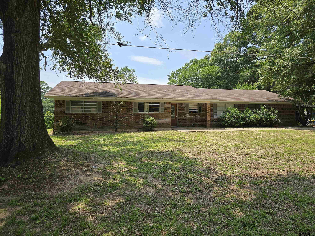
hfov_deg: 73.9
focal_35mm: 23
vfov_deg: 58.9
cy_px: 118
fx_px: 209
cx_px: 158
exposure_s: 1/738
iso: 12
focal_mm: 6.3
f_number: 1.7
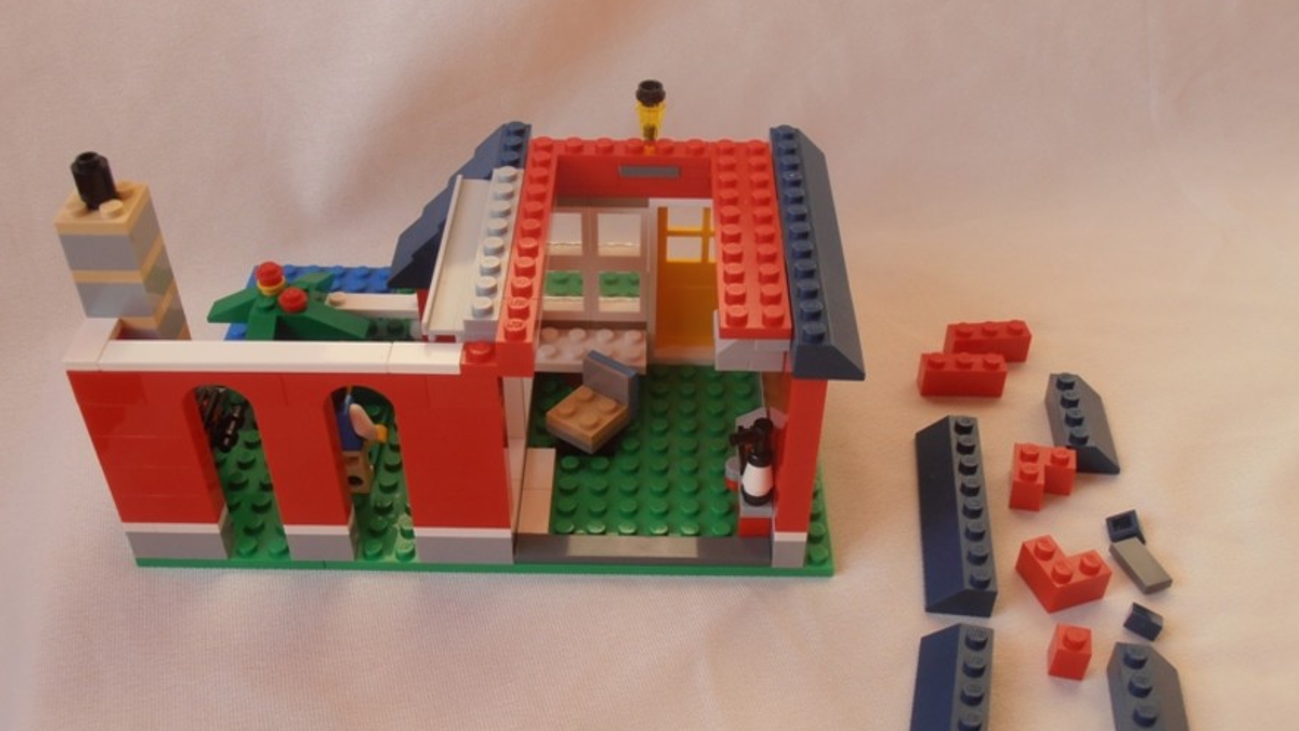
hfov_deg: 49.4
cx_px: 643
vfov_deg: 29.0
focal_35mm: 41
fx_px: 1412
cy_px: 407
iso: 80
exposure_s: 1/50
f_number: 3.9
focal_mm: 6.61
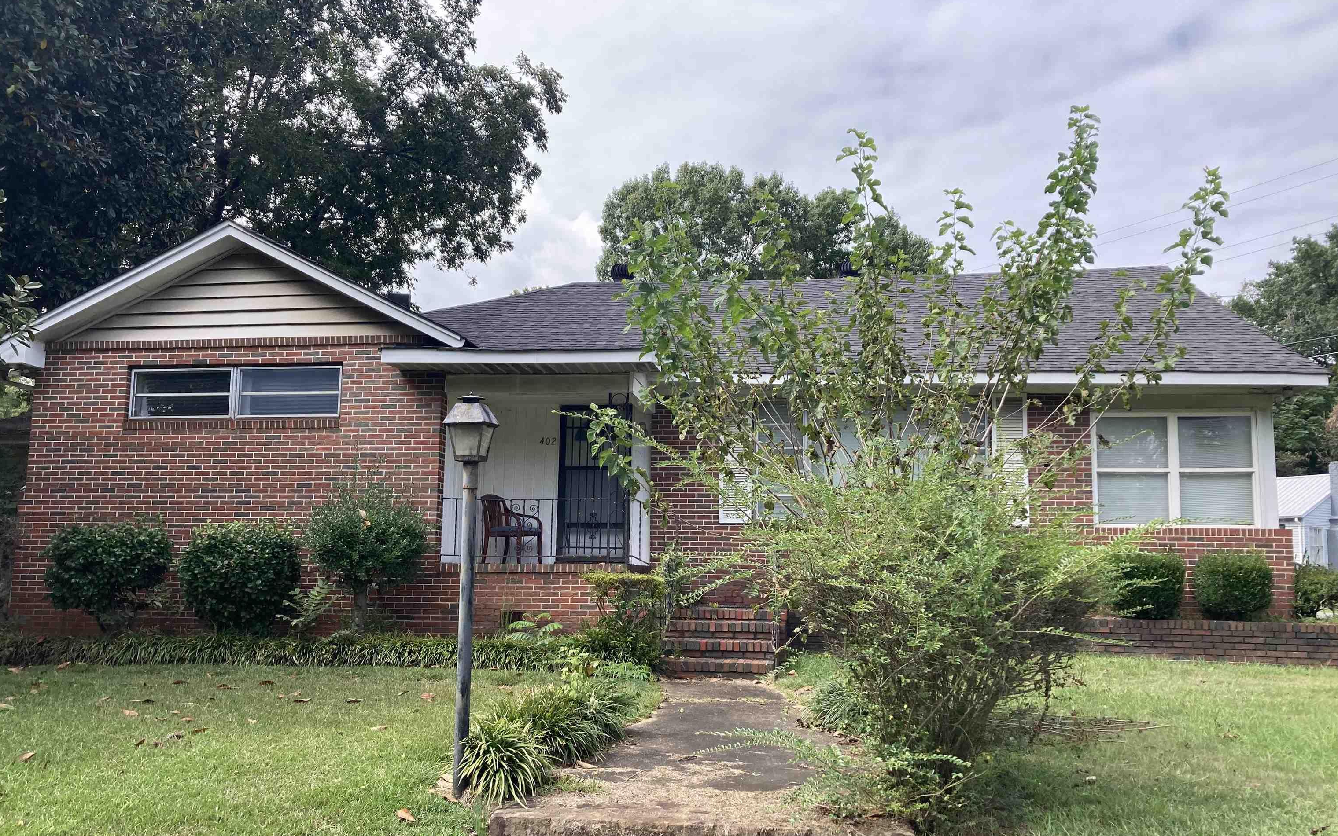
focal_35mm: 30
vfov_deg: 41.8
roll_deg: -0.2
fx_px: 1094
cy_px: 467
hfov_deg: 62.9
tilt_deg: +6.1
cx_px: 667
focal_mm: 3.99
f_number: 1.8
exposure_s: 1/1080
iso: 20
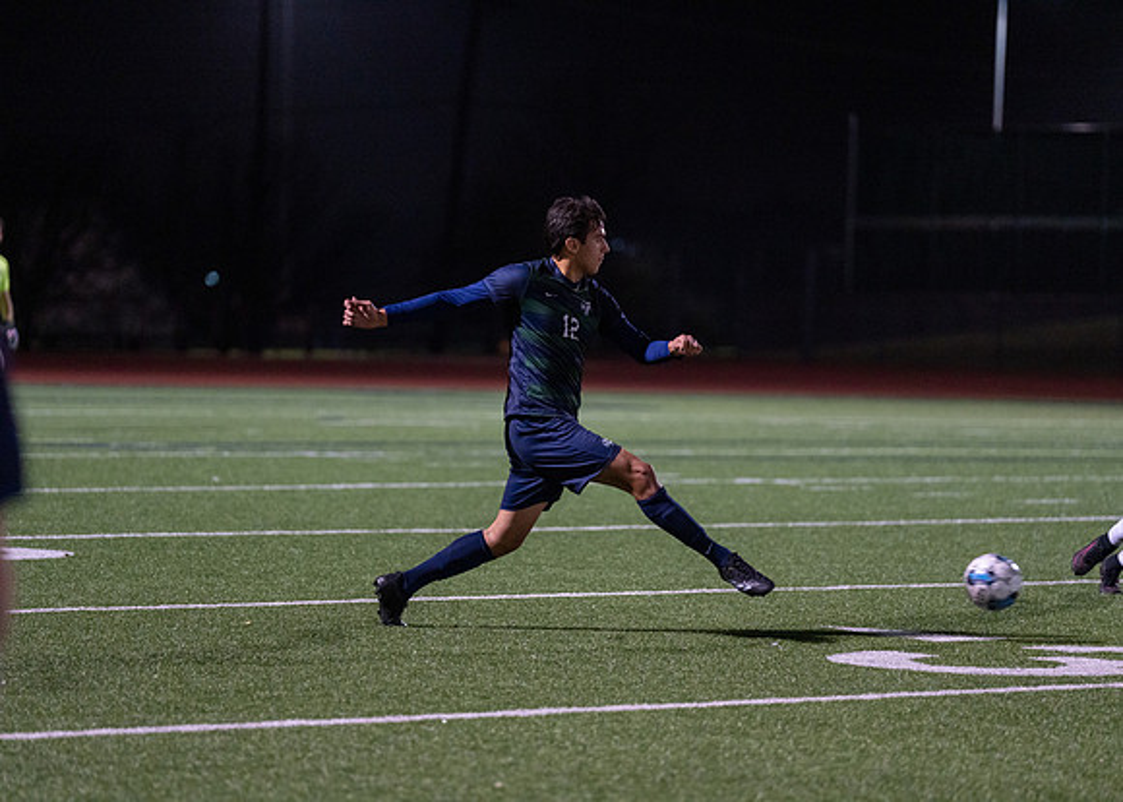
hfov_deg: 11.6
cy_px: 401
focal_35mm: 173
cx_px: 562
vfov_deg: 8.3
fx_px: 5513
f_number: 2.8
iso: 2500
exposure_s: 1/1000
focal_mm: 165
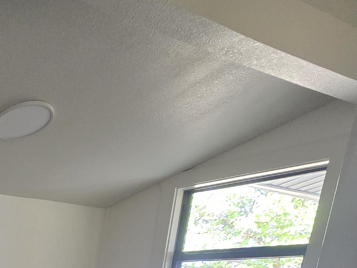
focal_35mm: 38
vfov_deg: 27.8
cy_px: 385
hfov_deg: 33.4
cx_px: -122
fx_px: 392
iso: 200
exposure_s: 1/60
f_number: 2.2
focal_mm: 2.2
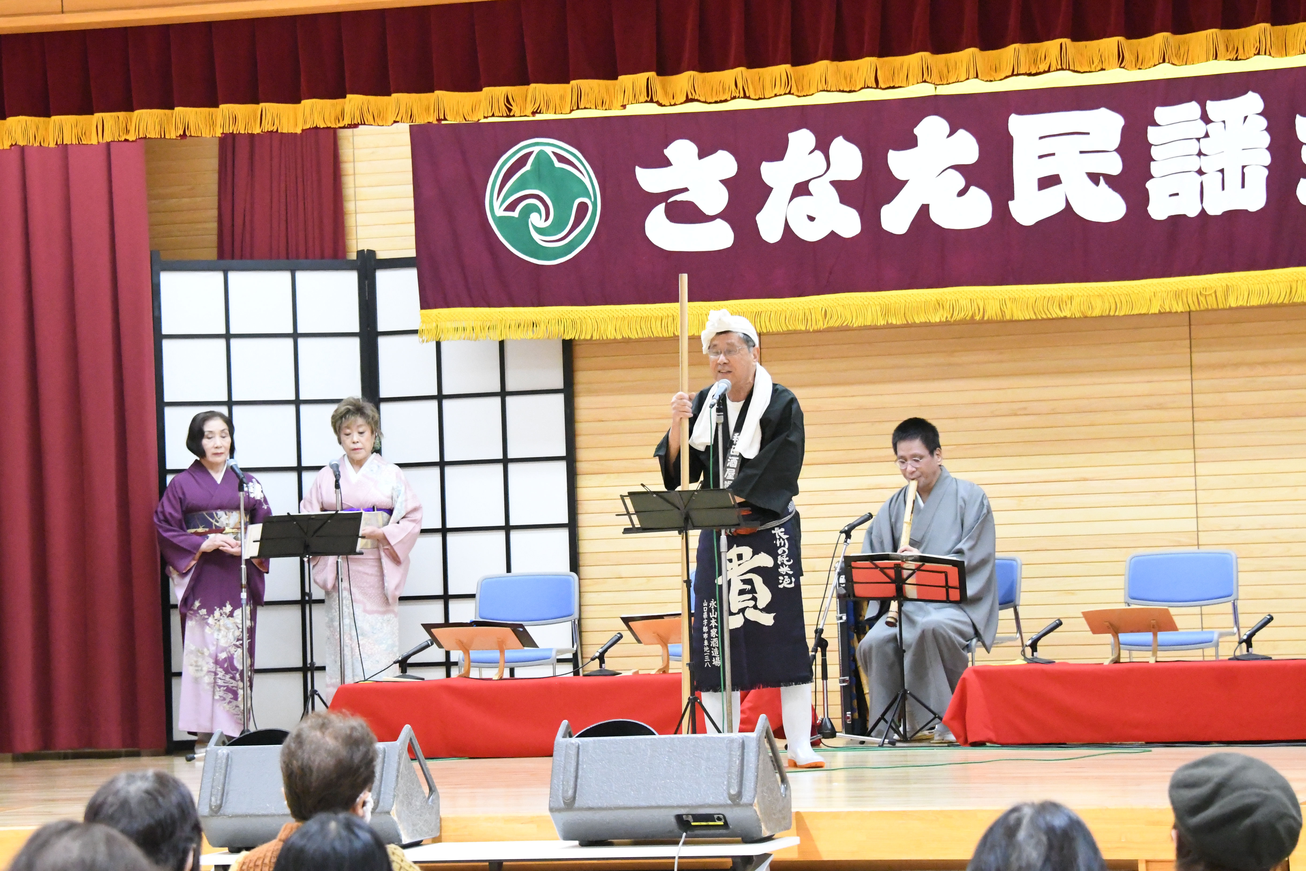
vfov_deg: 11.7
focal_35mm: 117
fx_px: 4244
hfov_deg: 17.5
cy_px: 436
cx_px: 653
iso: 14400
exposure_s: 1/320
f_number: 5.6
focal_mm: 78
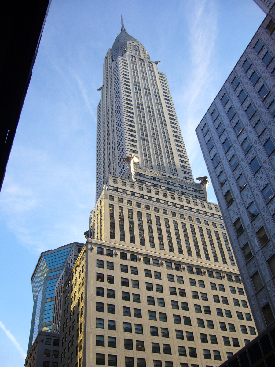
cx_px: 138
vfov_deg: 52.6
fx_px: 371
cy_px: 184
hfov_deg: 40.7
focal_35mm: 35
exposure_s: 1/320
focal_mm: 5.8
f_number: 2.8
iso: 80
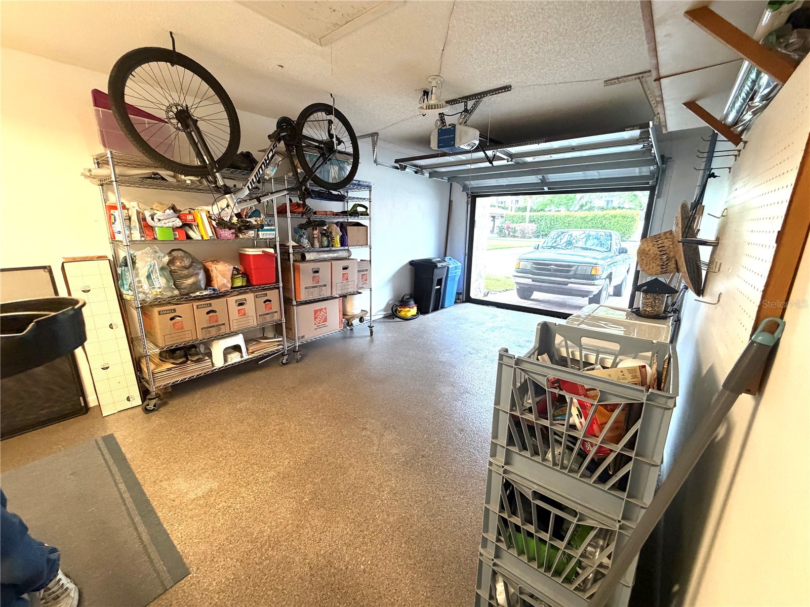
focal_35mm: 14
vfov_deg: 85.7
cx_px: 405
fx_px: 328
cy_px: 304
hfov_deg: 102.1
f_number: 2.2
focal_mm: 2.22
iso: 500
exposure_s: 1/60
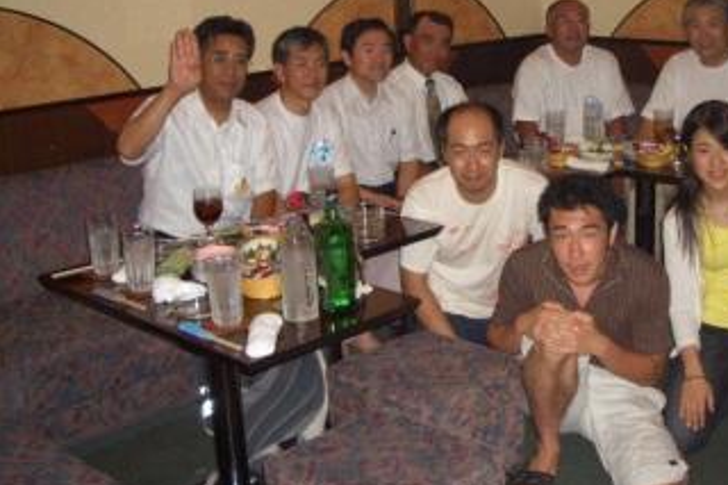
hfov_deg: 38.3
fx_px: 1031
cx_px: 505
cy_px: 153
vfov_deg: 26.3
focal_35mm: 51
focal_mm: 5.8
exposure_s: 1/60
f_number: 2.6
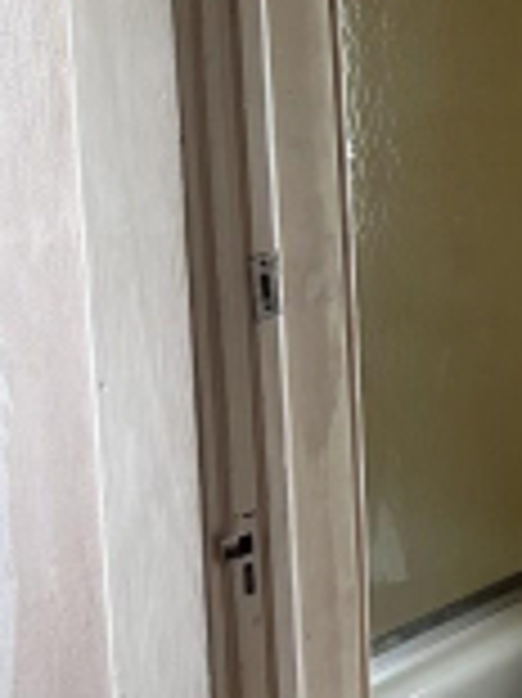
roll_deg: -0.4
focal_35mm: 112
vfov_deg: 17.6
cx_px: 850
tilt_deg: -12.1
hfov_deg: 12.4
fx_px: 2255
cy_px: 381
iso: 200
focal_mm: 5.7
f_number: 1.5
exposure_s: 1/60
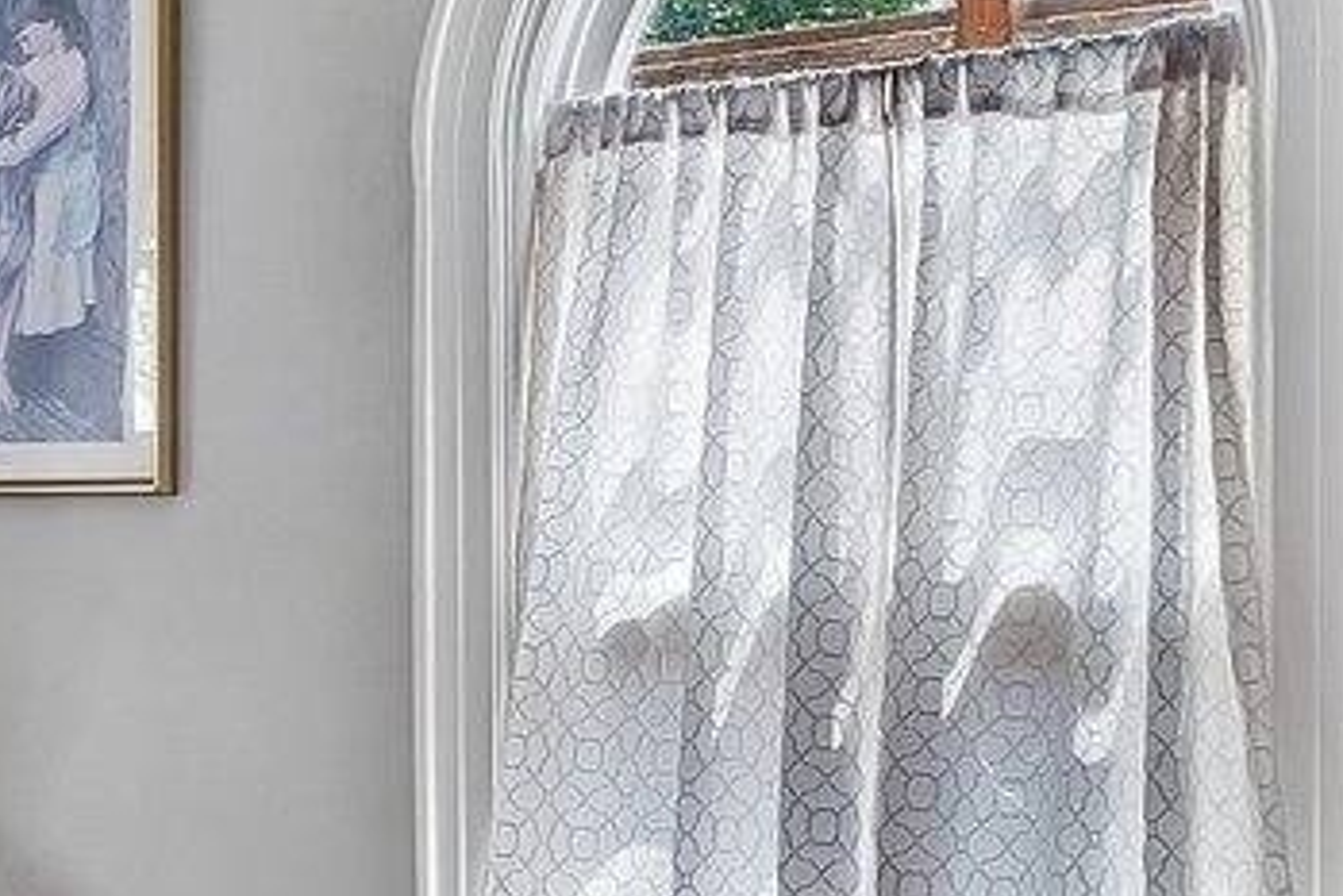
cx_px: -235
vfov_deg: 15.5
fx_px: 3284
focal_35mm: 88
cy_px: 640
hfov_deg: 21.6
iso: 100
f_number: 6.3
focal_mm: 10
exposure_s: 1/10
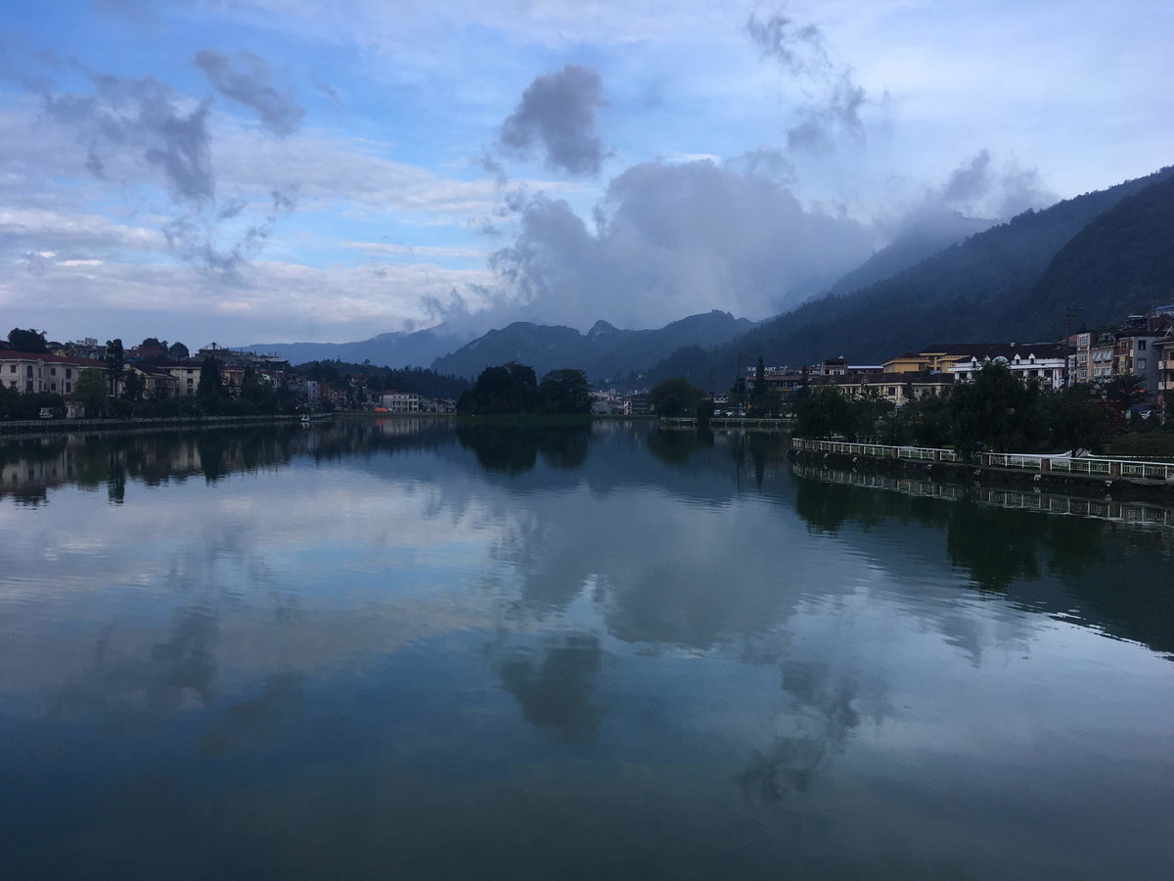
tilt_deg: -4.2
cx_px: 587
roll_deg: -0.9
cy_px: 440
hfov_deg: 61.7
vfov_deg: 48.2
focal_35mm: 29
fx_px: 984
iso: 25
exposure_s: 1/574
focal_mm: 4.15
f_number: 2.2
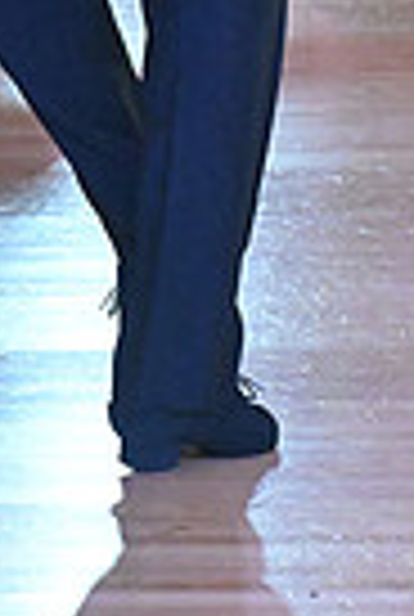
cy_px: -432
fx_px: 8701
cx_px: -353
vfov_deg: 4.0
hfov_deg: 2.7
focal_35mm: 507
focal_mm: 120
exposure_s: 1/400
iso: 10000
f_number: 7.1
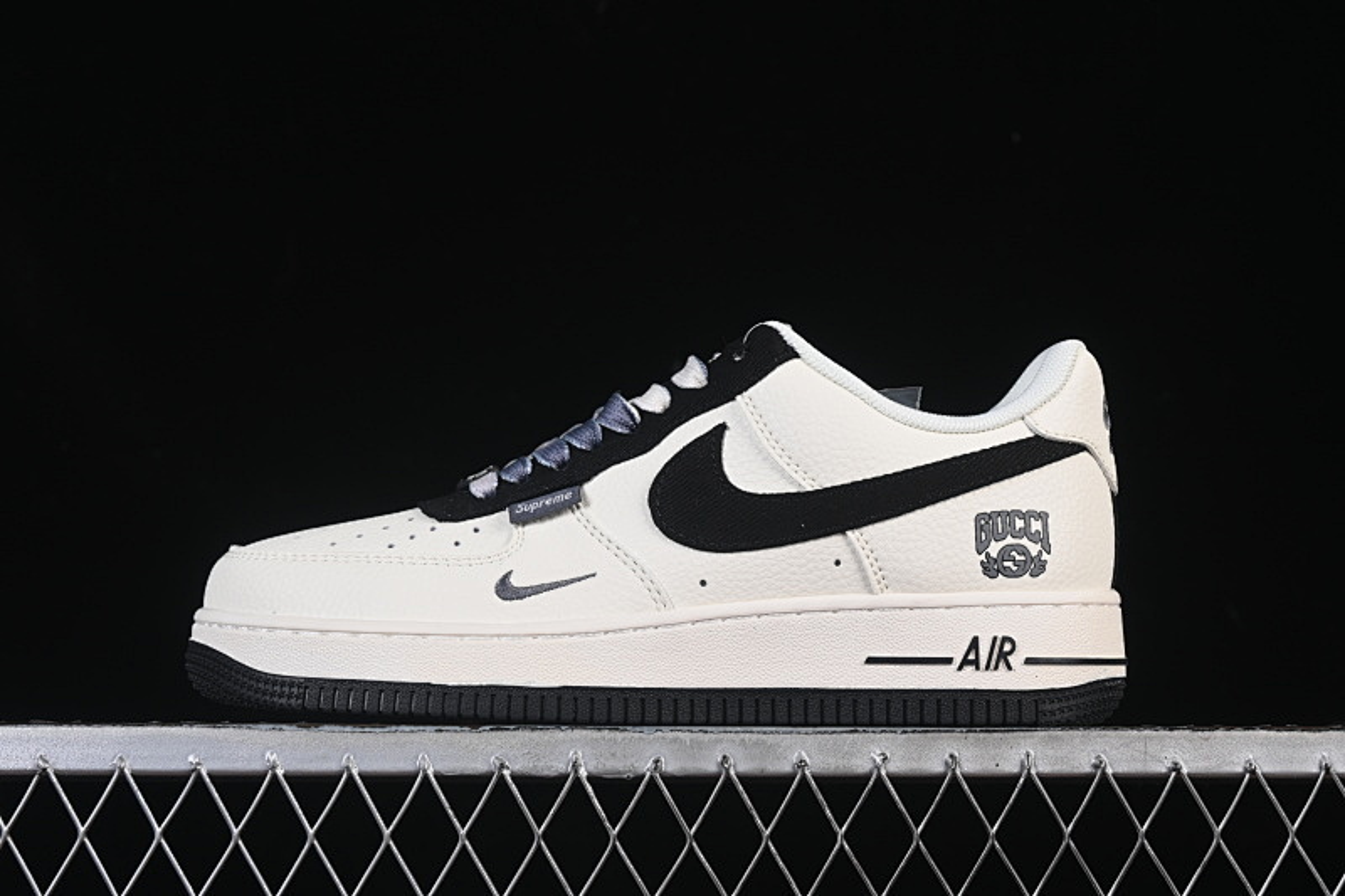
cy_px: 448
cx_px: 672
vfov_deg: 18.2
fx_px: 2801
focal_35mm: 75
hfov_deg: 27.0
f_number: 8
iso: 160
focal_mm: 50
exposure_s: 1/80
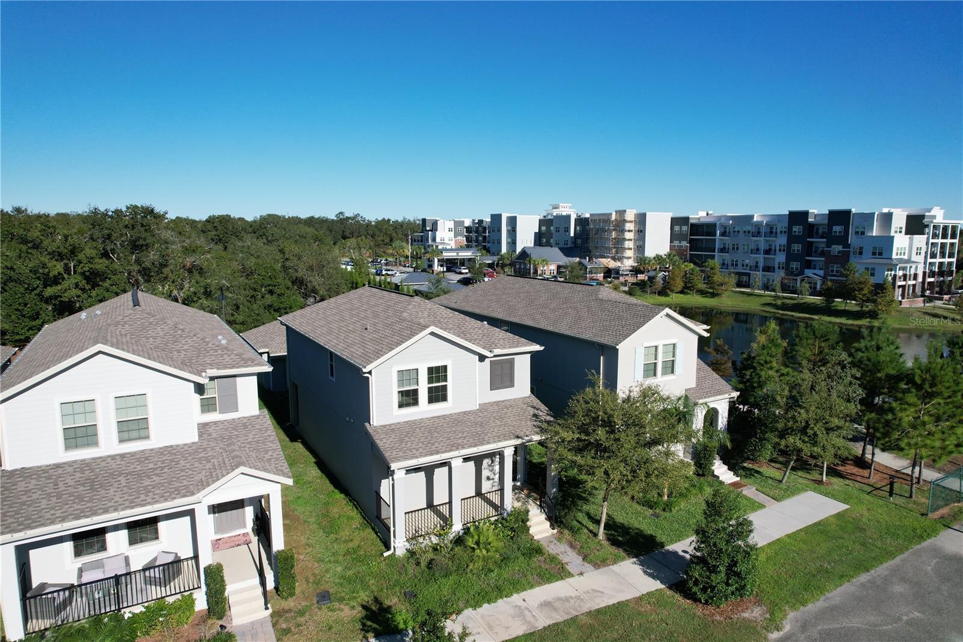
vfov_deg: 57.2
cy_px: 321
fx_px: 588
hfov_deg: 78.6
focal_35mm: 22
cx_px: 482
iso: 200
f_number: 2.8
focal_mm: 8.38
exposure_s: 1/4000
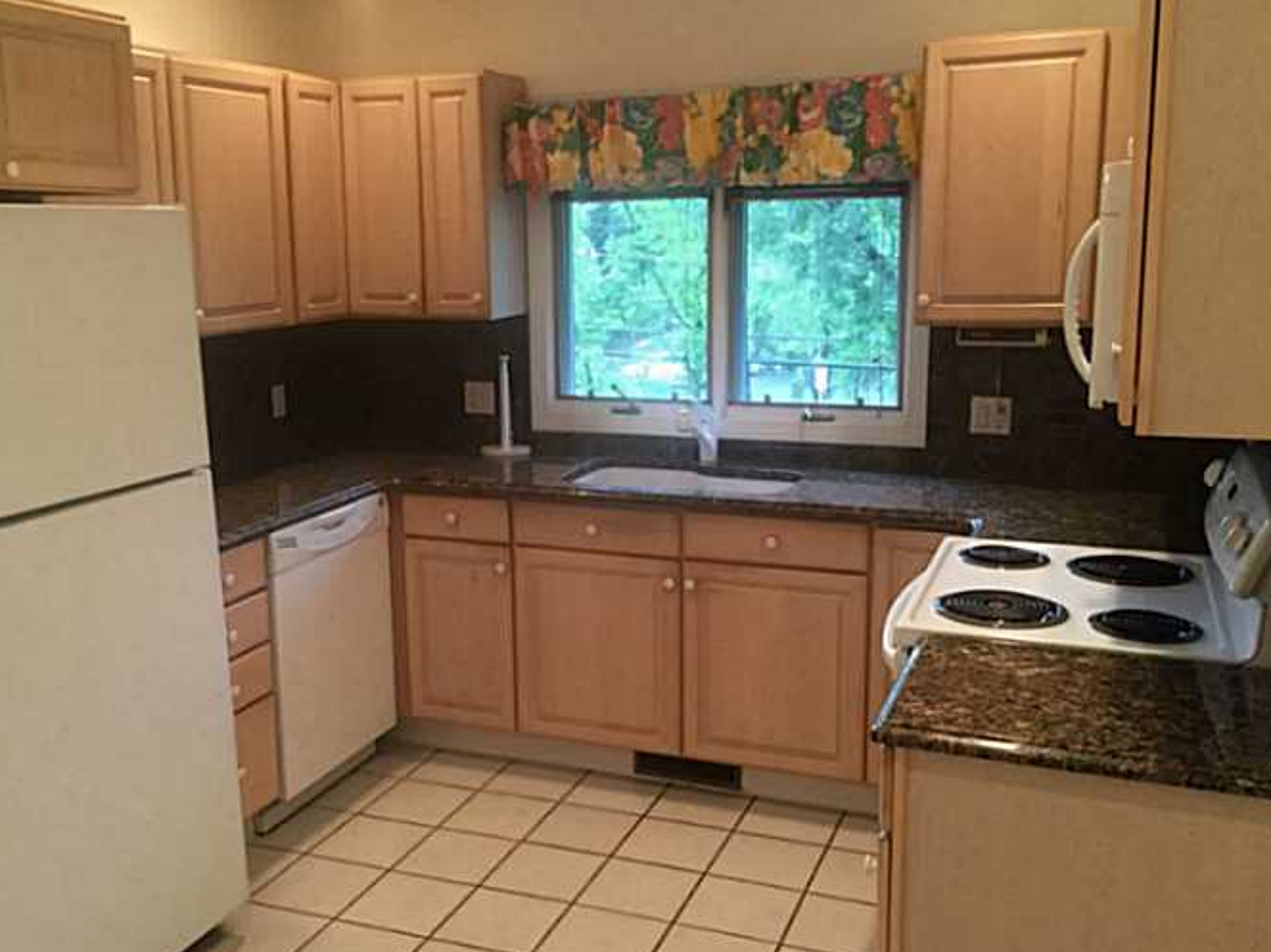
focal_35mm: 35
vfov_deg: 40.7
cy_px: 479
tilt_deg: -10.4
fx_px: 1285
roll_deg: -0.6
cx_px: 575
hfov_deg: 52.6
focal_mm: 4.15
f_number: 2.2
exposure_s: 1/30
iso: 160
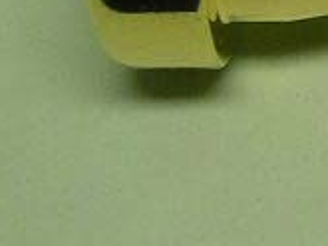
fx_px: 2276
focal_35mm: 240
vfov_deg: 6.1
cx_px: 567
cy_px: -151
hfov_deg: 8.0
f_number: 3.4
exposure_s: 1/94.3
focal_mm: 8.1
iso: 100
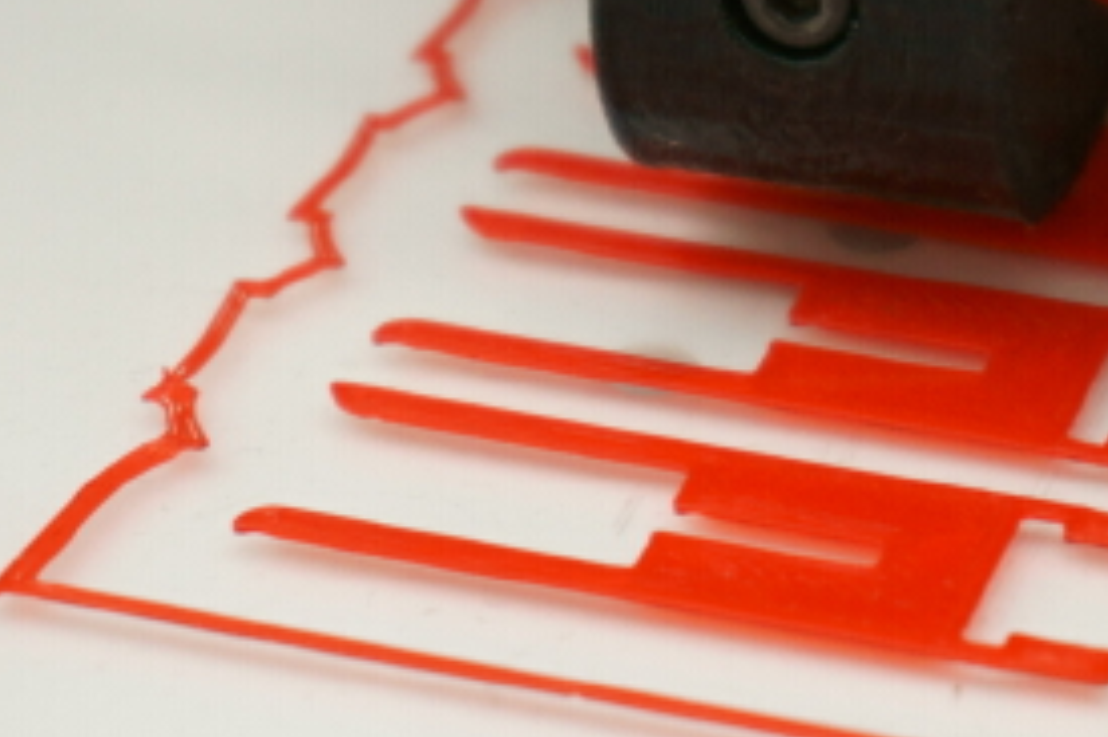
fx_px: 5044
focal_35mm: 164
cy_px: 230
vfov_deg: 8.4
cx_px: 834
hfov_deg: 12.5
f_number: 5.6
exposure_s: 1/60
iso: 800
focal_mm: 50
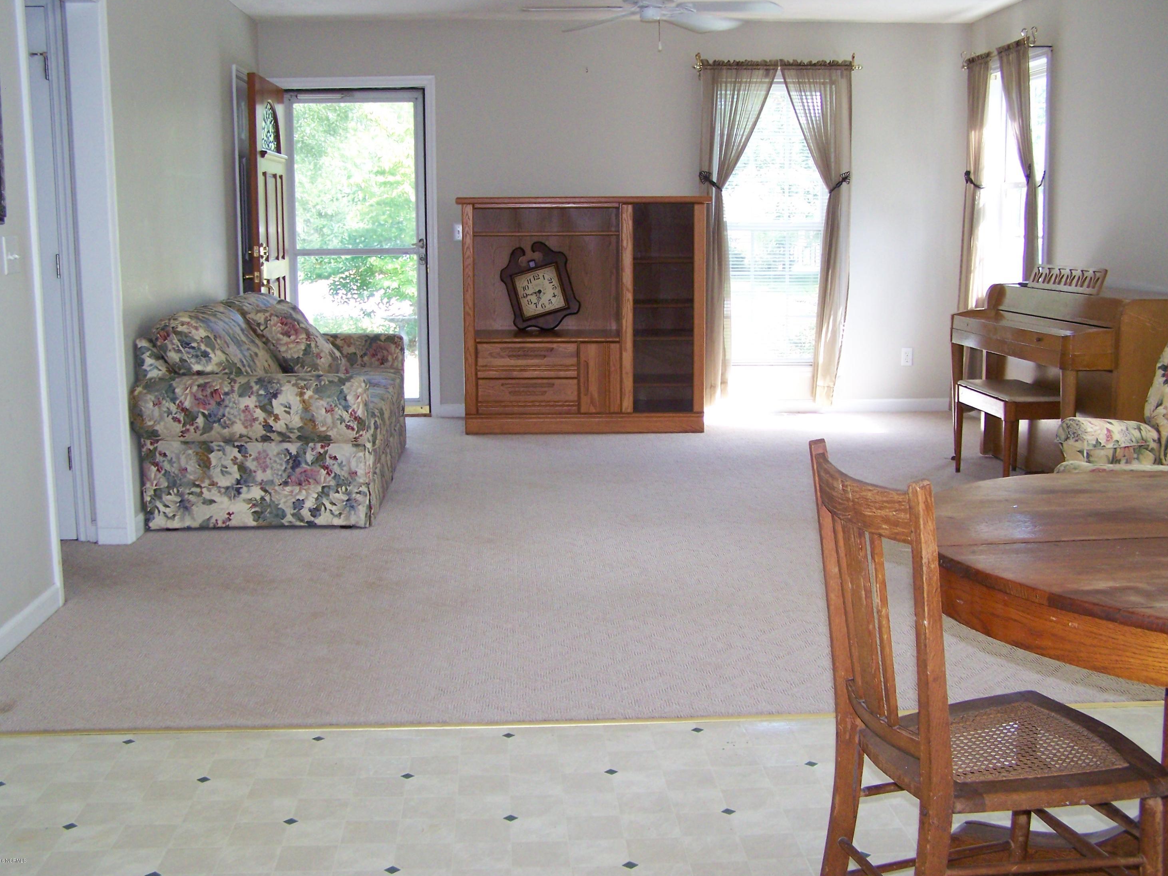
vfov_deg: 36.8
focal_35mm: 39
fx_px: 1316
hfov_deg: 47.9
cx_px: 587
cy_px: 439
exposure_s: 1/60
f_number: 2.8
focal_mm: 6.3
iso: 160
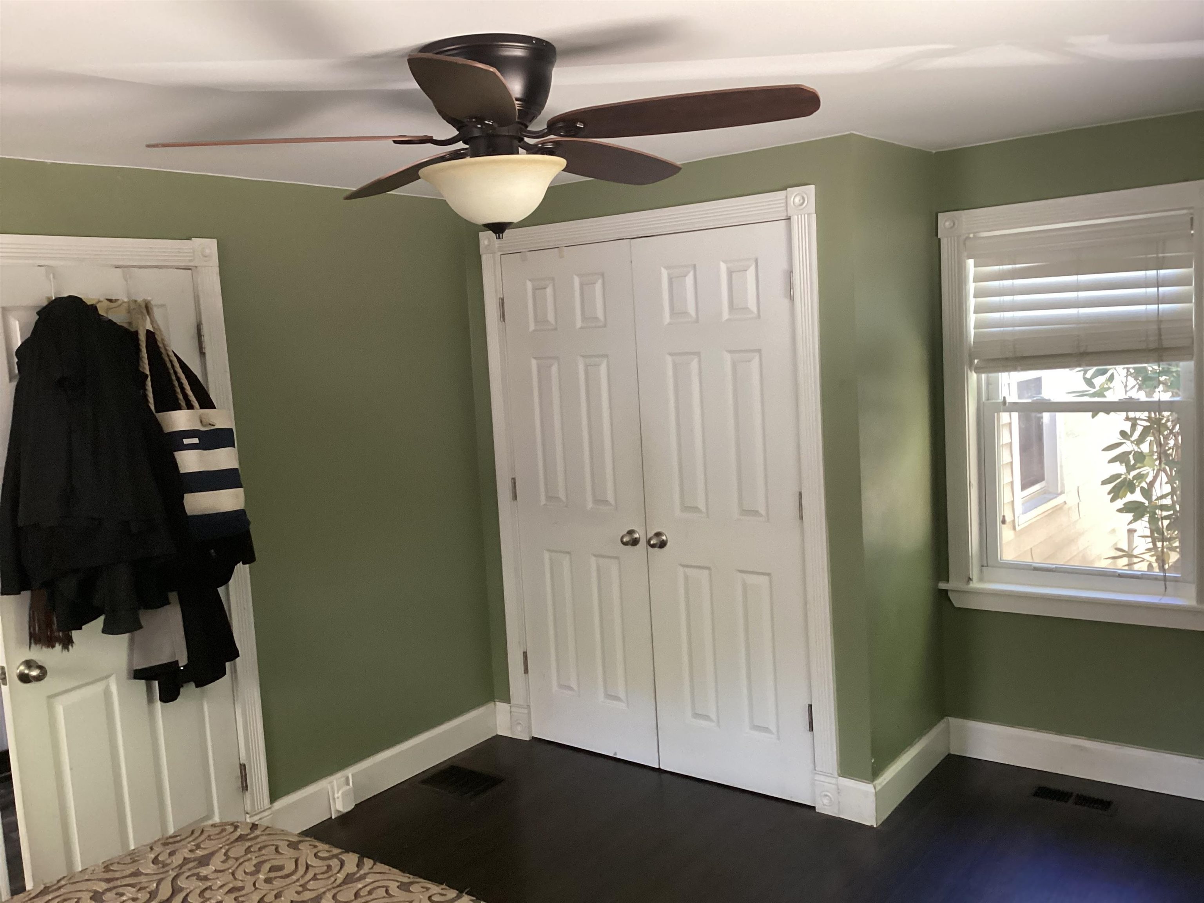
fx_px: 1078
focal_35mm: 31
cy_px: 452
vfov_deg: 45.4
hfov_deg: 58.4
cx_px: 602
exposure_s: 1/33
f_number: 2.4
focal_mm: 3.3
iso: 250
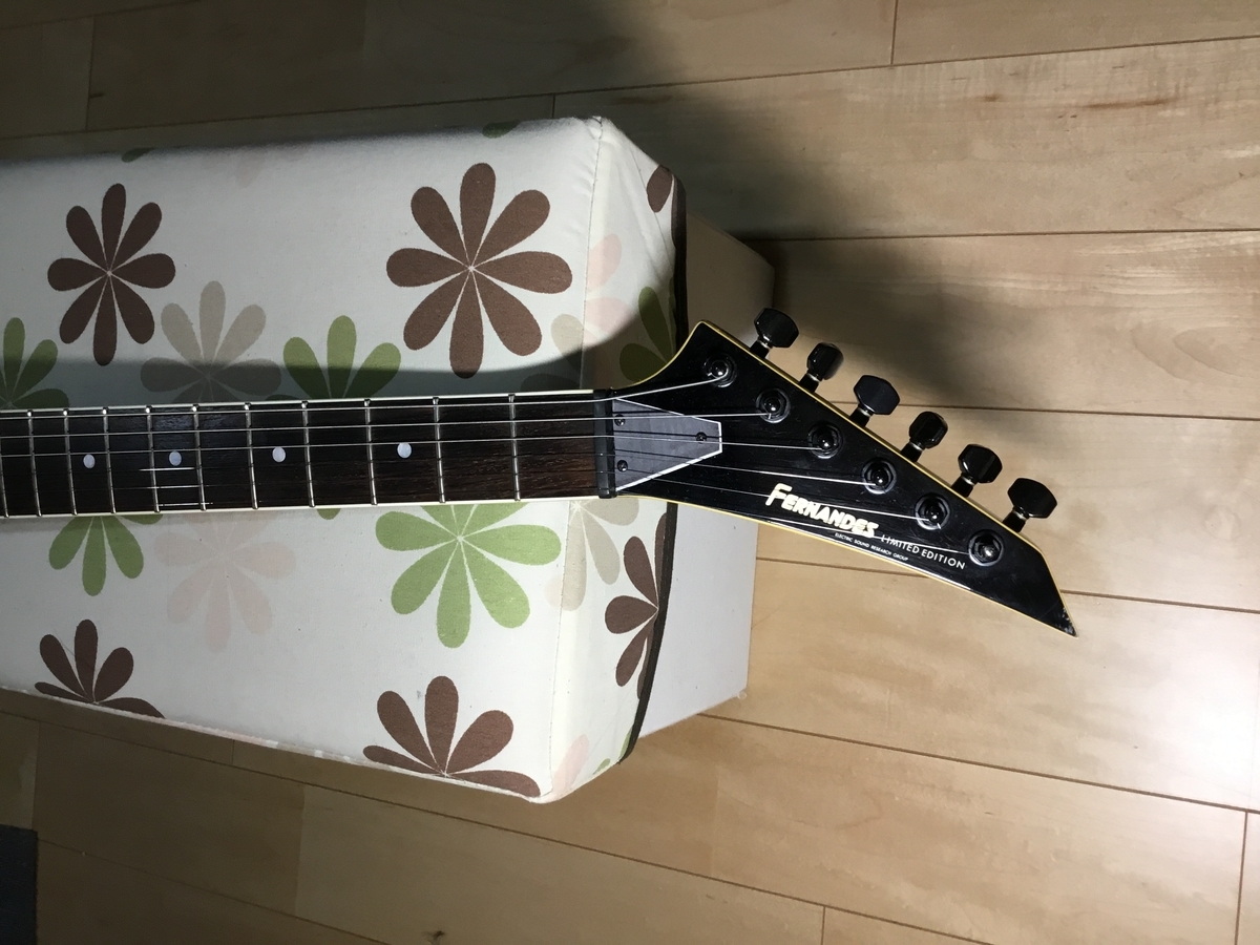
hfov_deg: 58.4
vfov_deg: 45.4
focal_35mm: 31
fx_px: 1128
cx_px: 630
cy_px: 472
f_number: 2.4
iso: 80
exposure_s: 1/33
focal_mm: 3.3
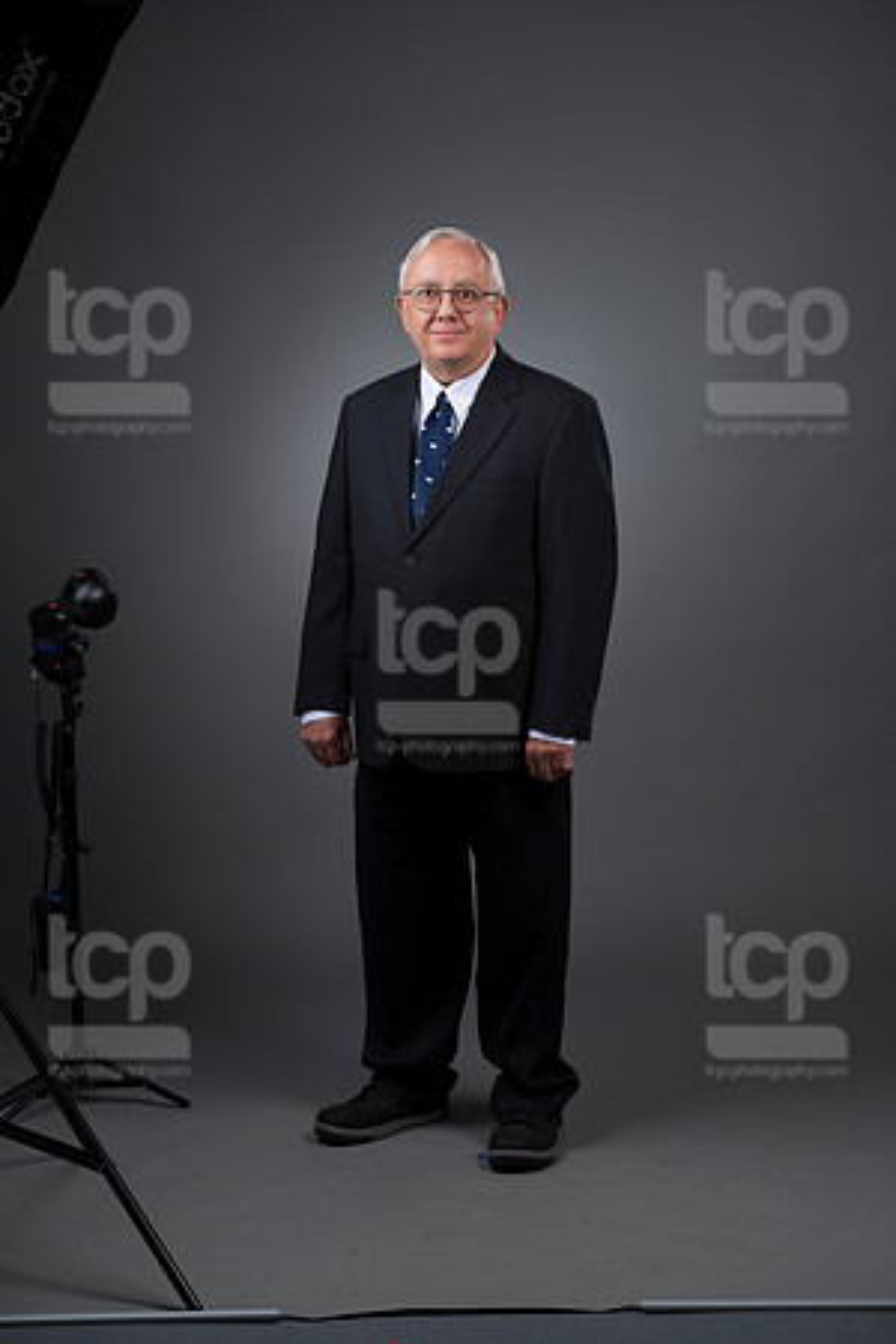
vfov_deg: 25.4
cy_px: 672
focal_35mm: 80
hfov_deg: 17.1
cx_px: 448
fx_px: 2986
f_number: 5.6
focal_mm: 80
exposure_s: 1/250
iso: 160
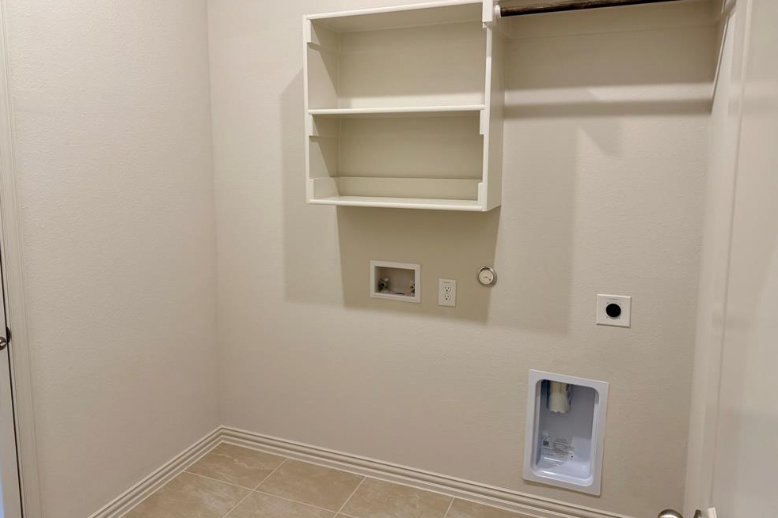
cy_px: 221
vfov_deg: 49.4
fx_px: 562
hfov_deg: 69.4
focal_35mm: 26
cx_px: 378
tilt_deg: -7.5
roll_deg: +0.8
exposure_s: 1/120
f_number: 1.78
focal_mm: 6.76
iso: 200
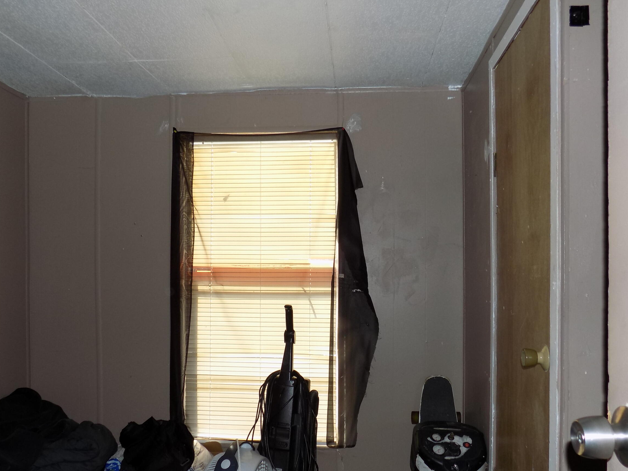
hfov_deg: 60.0
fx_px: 544
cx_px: 310
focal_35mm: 30
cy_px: 294
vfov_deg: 46.4
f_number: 3.1
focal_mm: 4
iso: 80
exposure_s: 1/80
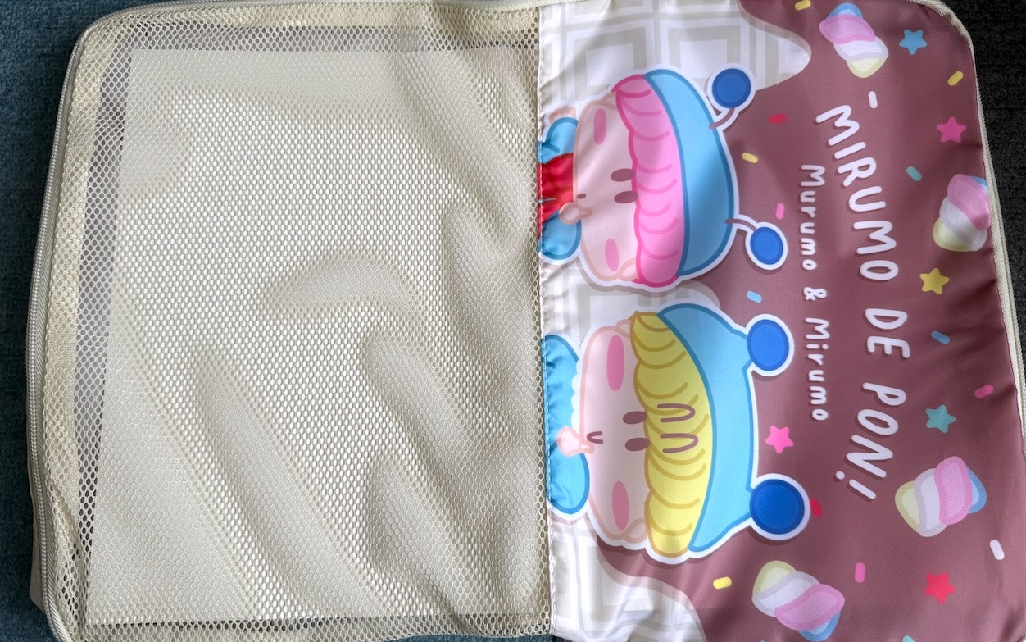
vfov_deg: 47.6
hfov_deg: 70.4
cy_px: 323
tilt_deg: -80.6
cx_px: 511
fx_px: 727
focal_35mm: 26
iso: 64
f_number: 1.78
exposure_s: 1/121
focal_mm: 6.76
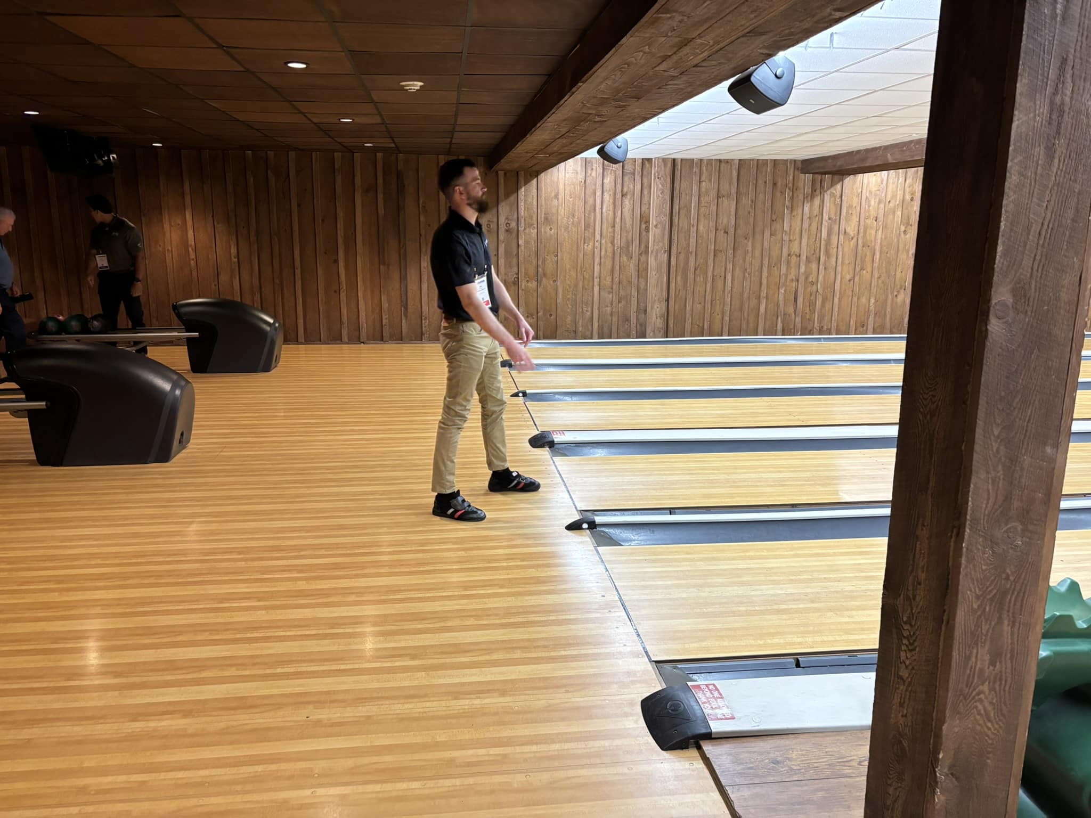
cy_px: 409
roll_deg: -0.1
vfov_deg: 53.1
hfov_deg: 67.3
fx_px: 819
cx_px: 546
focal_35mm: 26
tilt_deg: -12.0
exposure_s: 1/60
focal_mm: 5.96
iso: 250
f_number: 1.6
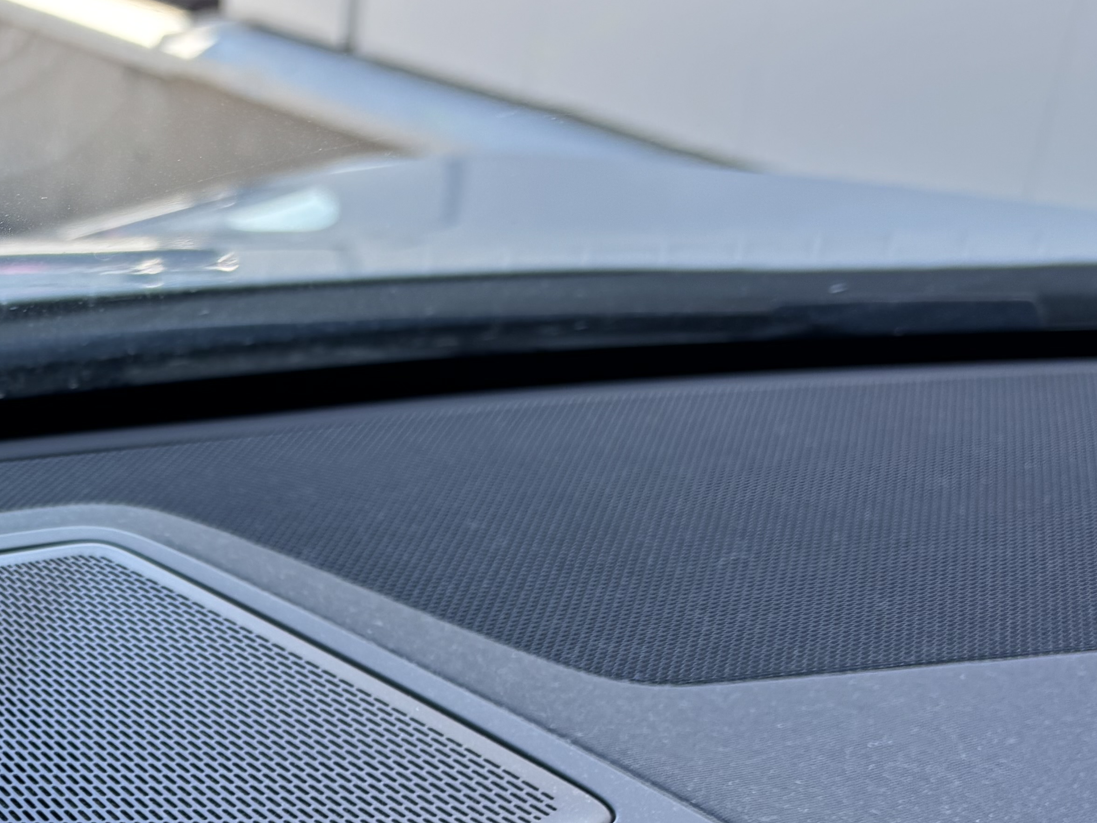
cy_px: 749
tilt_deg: -27.2
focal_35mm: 63
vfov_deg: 22.7
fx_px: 1997
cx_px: -3
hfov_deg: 28.8
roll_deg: -3.7
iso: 32
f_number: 1.6
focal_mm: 5.96
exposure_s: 1/121
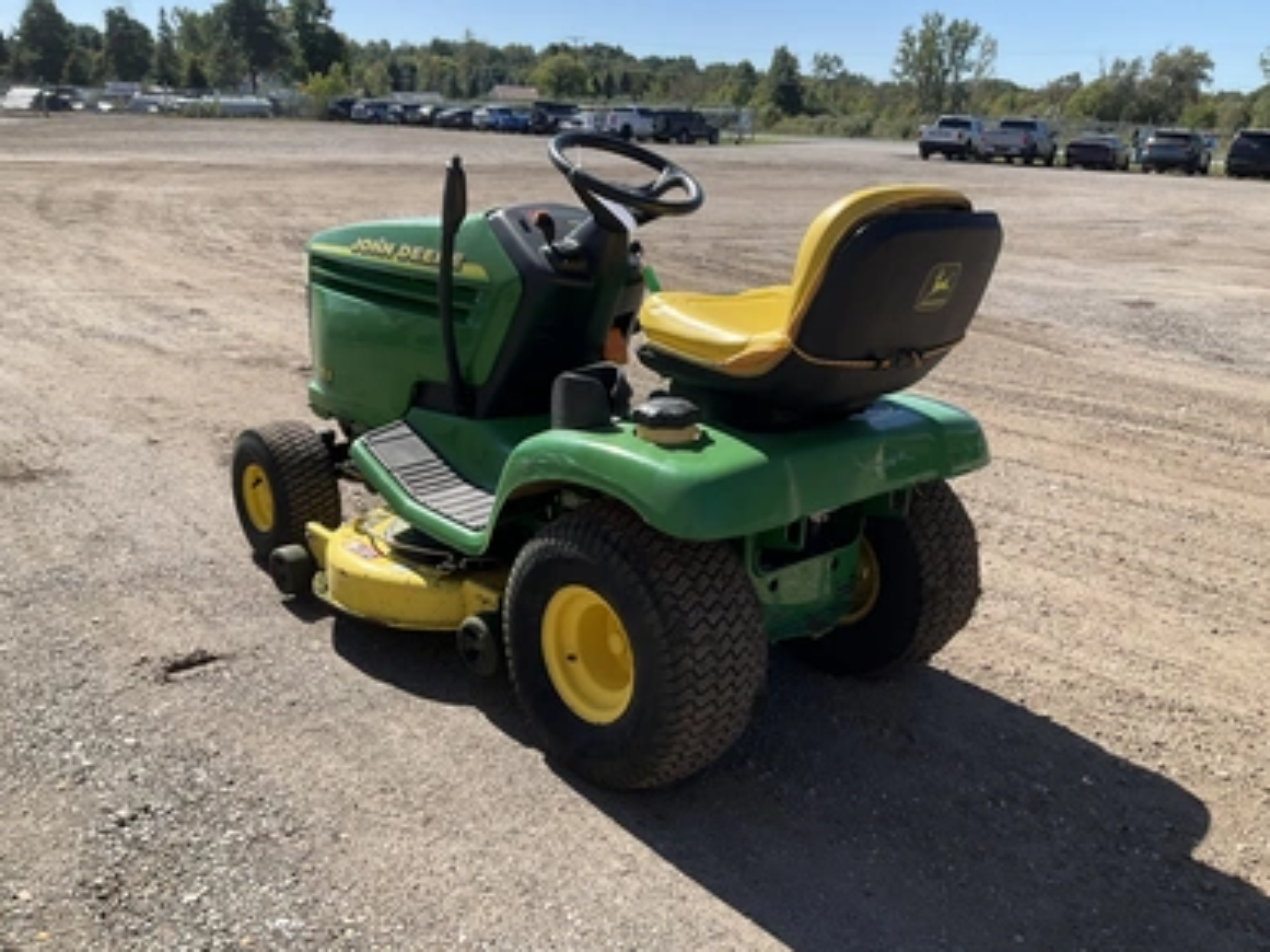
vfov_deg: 46.8
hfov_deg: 60.0
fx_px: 1100
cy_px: 466
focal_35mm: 30
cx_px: 627
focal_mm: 3
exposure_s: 1/1279
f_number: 1.8
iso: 25
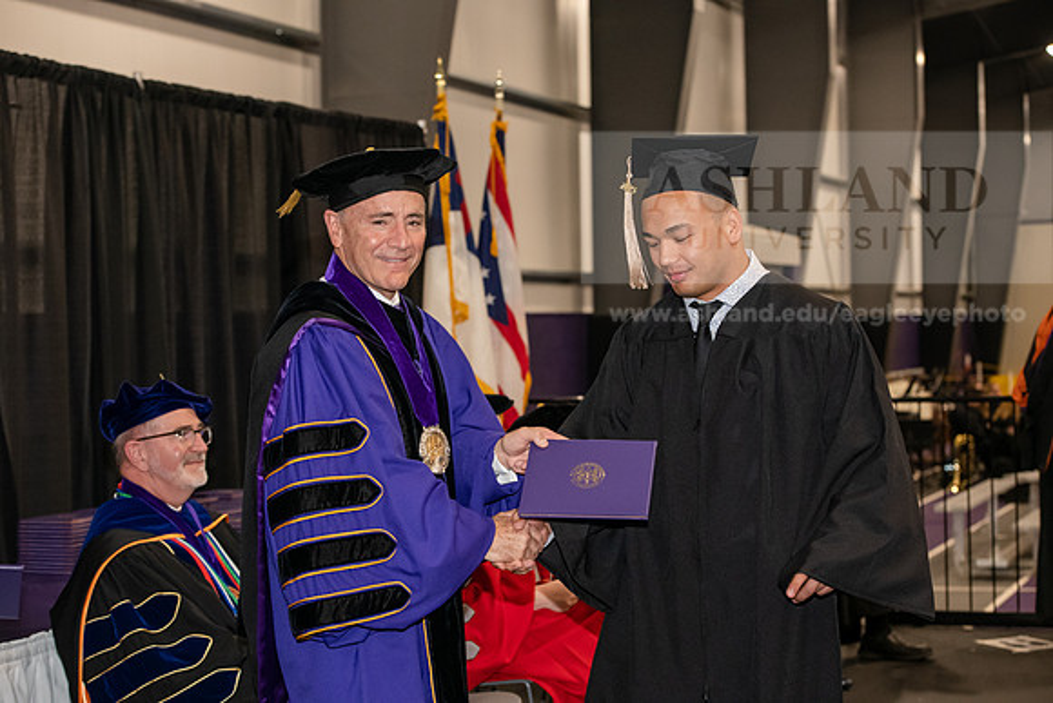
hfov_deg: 28.8
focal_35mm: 70
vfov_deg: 19.5
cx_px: 526
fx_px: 2048
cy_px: 352
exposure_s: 1/200
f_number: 5
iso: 2500
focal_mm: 70
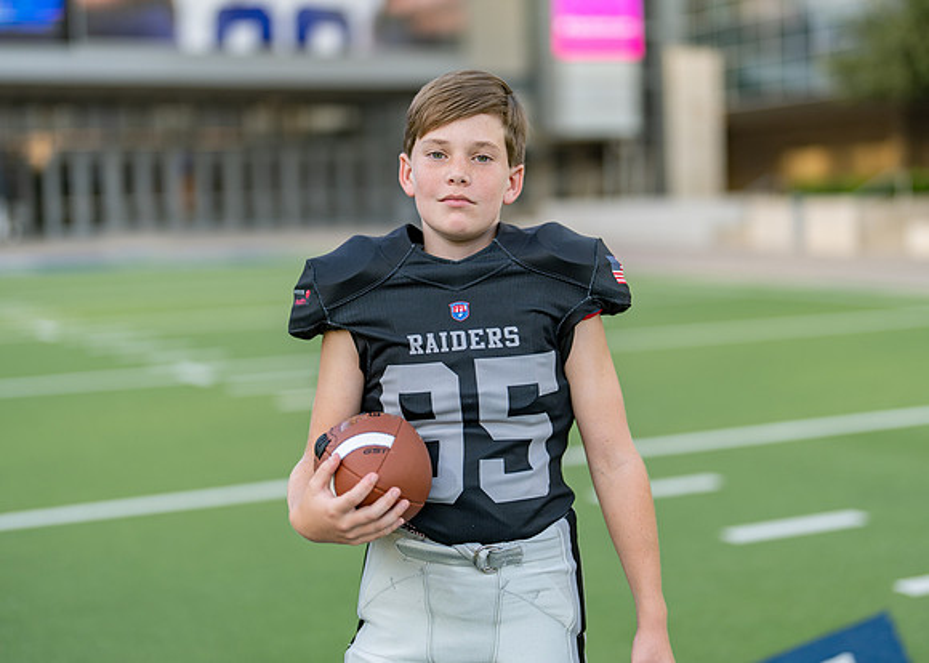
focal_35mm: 61
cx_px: 486
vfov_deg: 23.3
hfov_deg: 32.2
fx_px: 1608
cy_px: 318
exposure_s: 1/1250
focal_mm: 50
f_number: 1.2
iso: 100
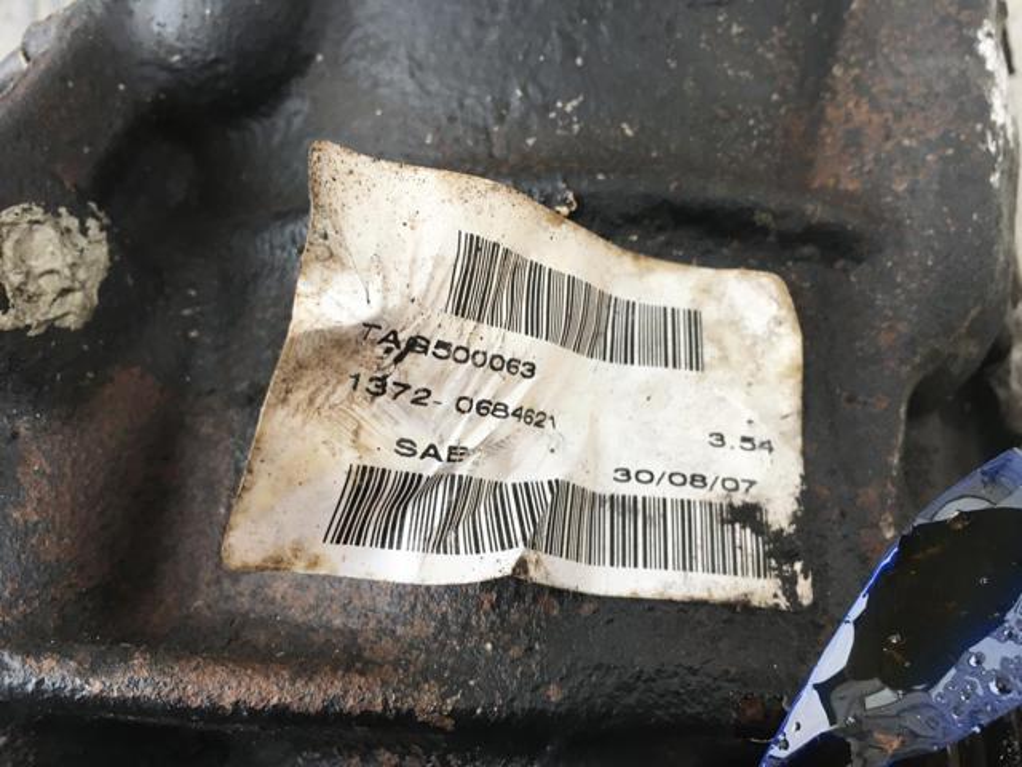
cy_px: 384
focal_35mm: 29
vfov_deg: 48.2
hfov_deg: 61.7
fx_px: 856
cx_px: 511
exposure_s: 1/33
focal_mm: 4.15
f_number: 2.2
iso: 25
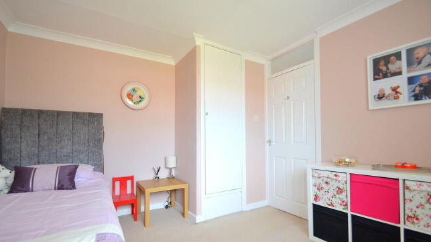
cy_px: 135
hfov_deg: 99.4
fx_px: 183
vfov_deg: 66.9
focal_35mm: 16
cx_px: 212
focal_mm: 10
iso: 400
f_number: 4
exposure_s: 1/60
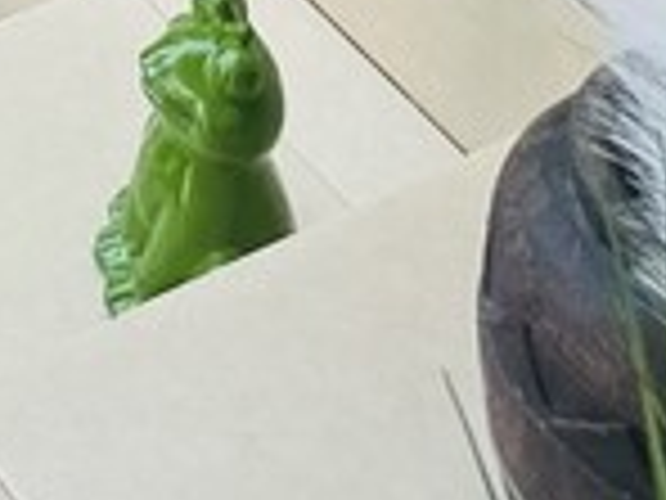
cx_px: -774
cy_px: -1653
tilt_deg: -16.6
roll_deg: -1.8
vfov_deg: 6.6
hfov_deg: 10.6
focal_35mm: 166
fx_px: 3194
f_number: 1.78
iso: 80
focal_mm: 6.86
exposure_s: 1/321
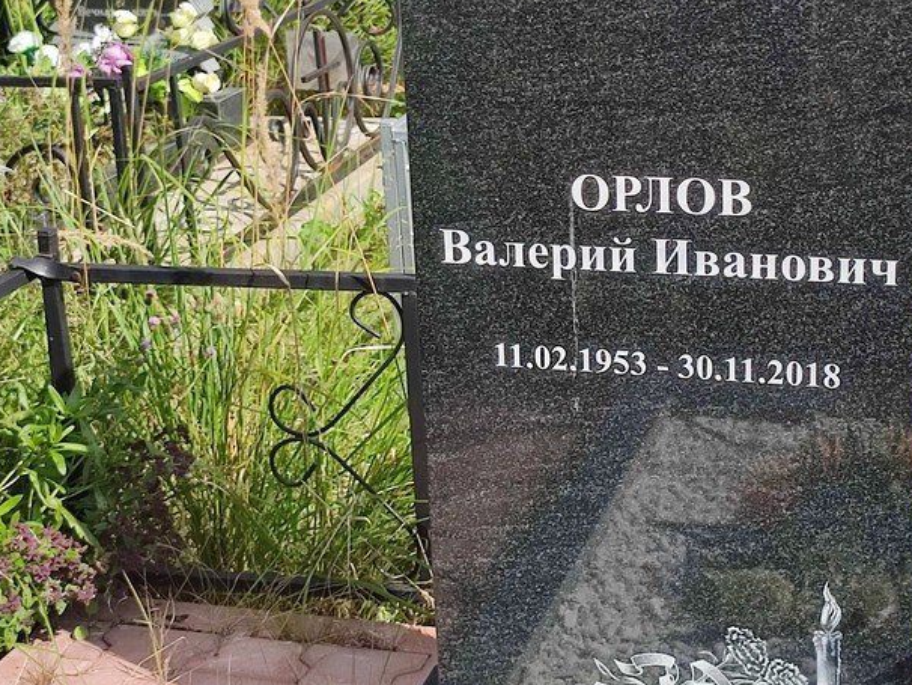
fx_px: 870
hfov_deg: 54.4
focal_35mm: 33
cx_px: 593
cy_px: 274
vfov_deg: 42.8
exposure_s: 1/632
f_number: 1.9
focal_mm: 6.04
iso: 50
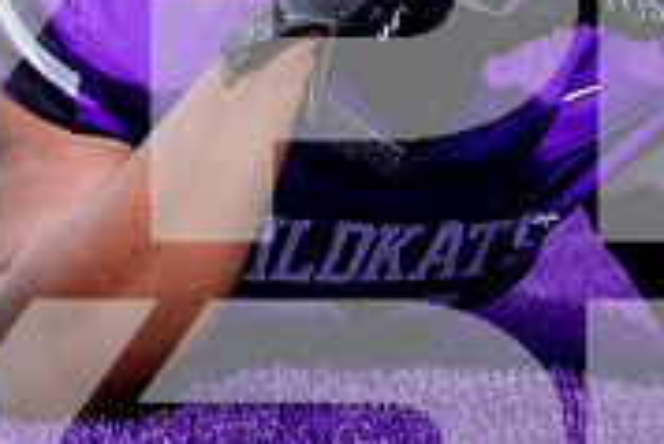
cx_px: 78
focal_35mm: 150
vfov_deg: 9.1
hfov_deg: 13.6
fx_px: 2769
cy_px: 47
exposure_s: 1/1250
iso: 100
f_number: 4
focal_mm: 46
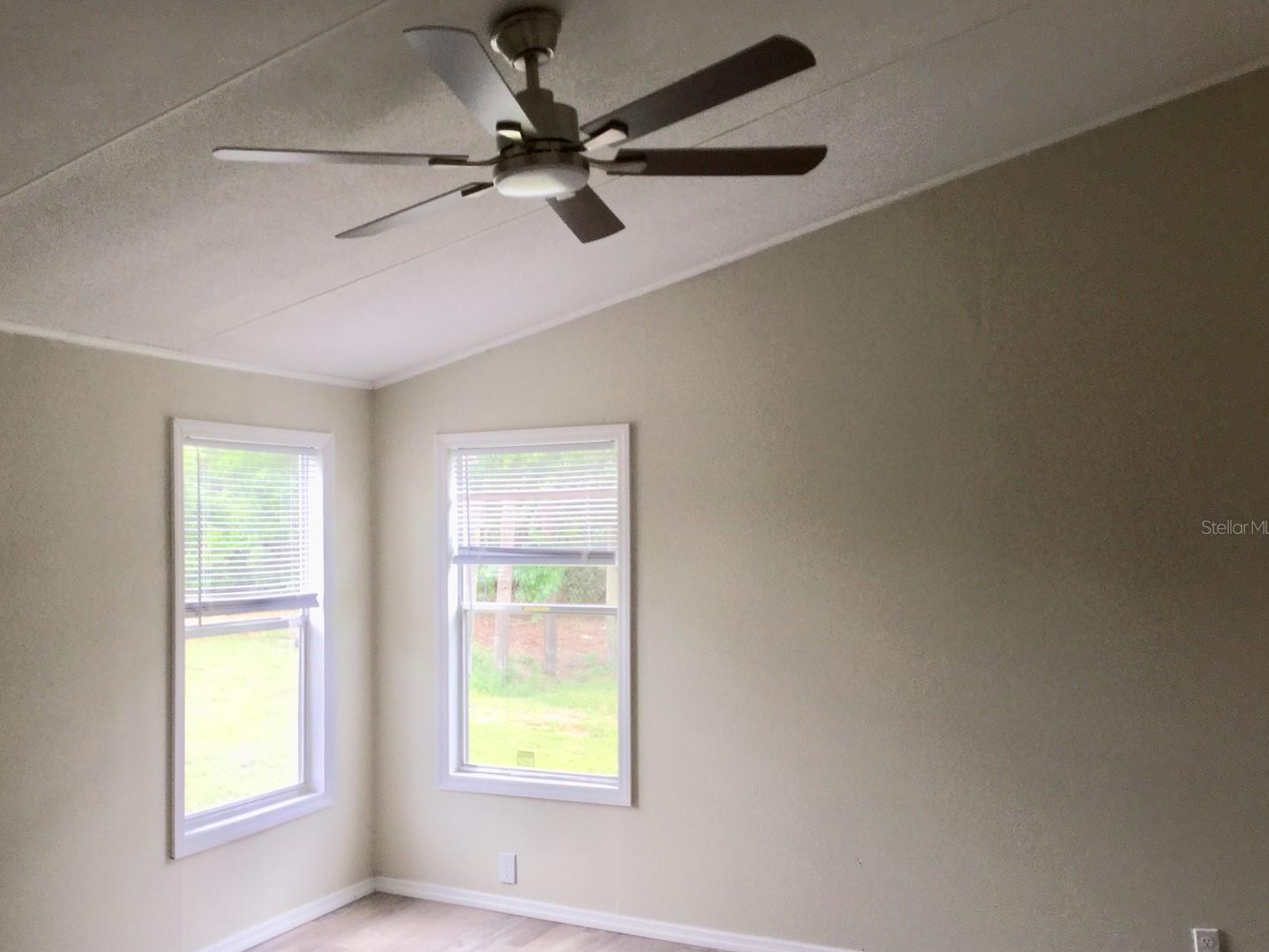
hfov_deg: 52.5
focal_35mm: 35
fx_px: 1283
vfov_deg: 40.7
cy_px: 527
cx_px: 570
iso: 32
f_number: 2.4
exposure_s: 1/50
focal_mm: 3.3
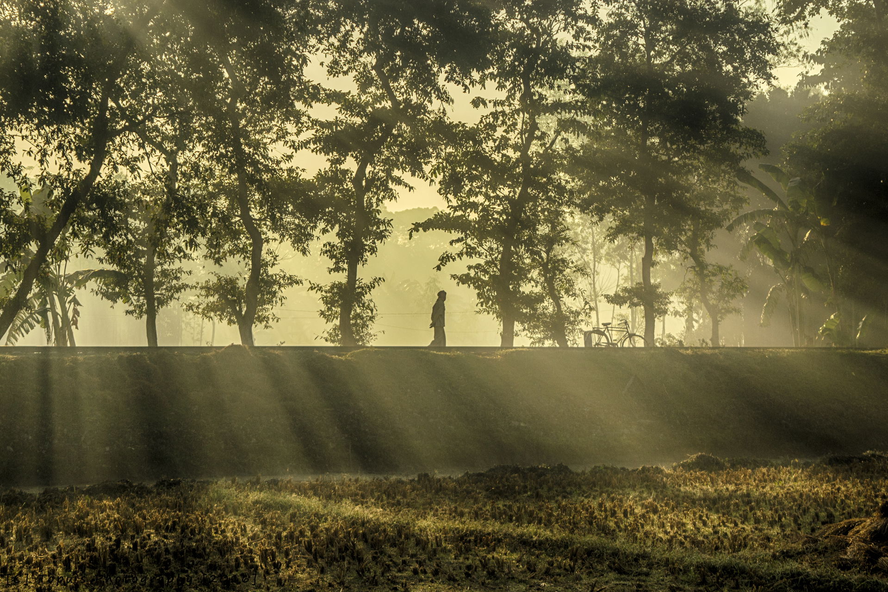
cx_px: 444
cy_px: 296
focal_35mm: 82
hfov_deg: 24.6
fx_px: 2035
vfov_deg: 16.6
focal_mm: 55
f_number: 6.3
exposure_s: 1/800
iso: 100
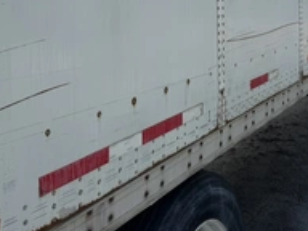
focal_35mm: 50
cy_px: 27
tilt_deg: -2.7
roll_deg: +0.7
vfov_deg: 28.1
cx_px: 165
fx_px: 445
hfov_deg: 38.2
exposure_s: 1/2053
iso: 80
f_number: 1.78
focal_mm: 6.76
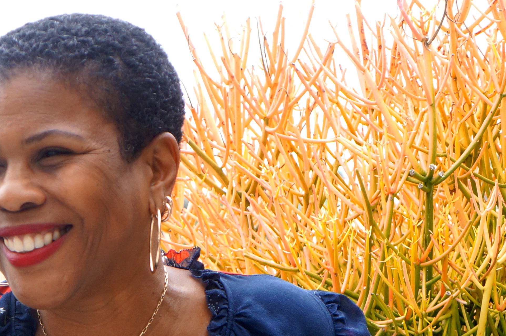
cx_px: 73
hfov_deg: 14.0
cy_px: 385
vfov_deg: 9.3
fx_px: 2050
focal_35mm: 146
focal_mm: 38
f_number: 5
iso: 200
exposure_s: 1/400
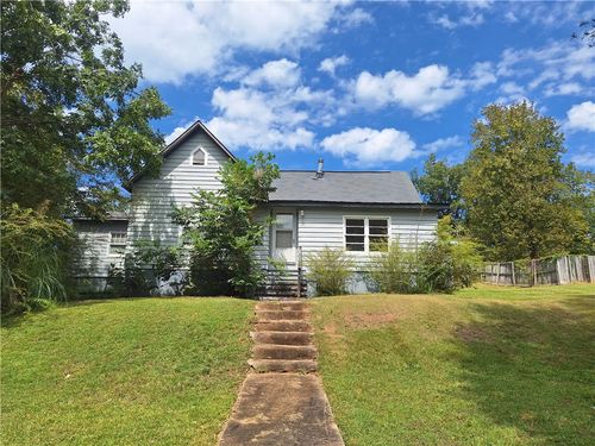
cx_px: 298
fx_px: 395
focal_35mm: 23
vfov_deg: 58.9
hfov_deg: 73.9
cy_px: 223
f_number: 1.8
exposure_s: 1/3623
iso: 40
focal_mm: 5.54
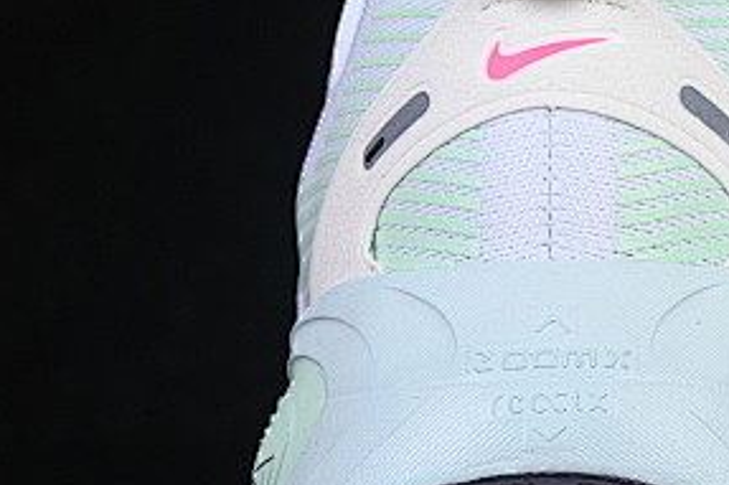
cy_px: 79
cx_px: 897
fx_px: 5707
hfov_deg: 7.2
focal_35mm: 282
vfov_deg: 4.9
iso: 160
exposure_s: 1/80
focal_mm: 50
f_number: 8
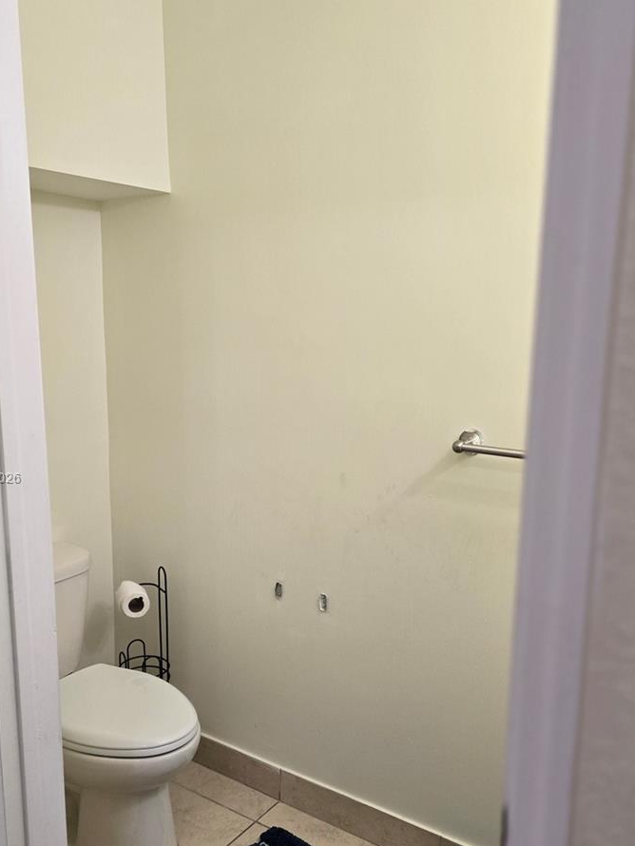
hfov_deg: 45.3
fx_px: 758
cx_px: 272
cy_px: 479
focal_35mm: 31
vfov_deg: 58.1
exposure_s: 1/120
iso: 160
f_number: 1.7
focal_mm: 6.3
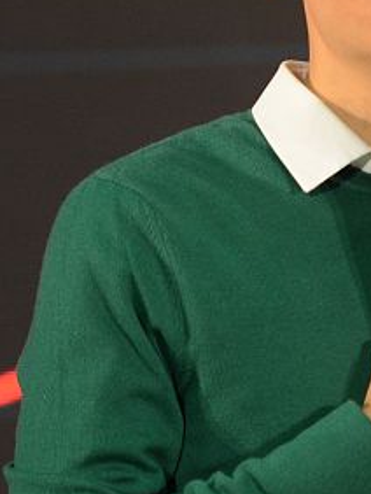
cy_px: 232
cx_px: 672
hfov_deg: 2.7
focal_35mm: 552
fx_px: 7876
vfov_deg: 3.6
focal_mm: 135
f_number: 2.8
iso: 2000
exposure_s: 1/125
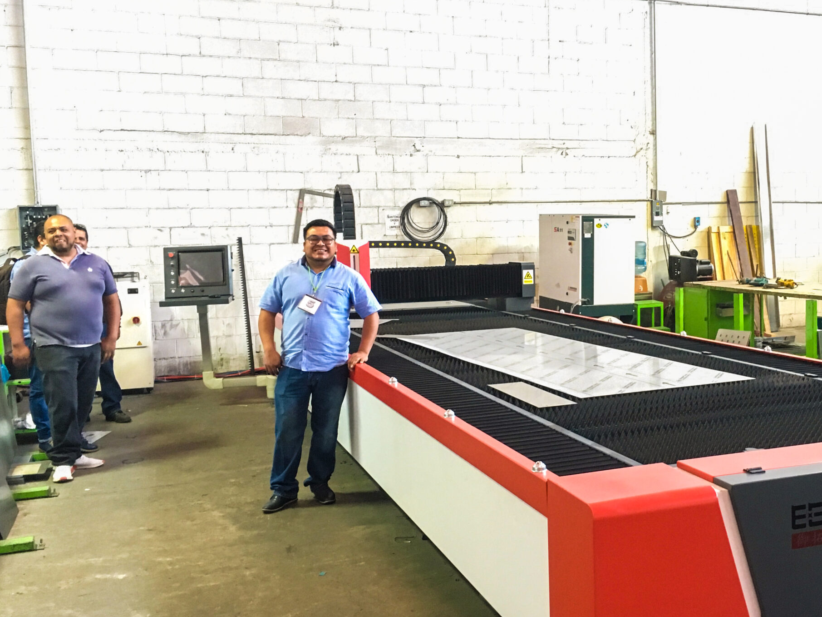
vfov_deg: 35.1
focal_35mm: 41
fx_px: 974
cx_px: 573
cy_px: 318
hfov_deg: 44.8
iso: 200
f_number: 2.2
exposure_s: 1/15
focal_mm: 4.15
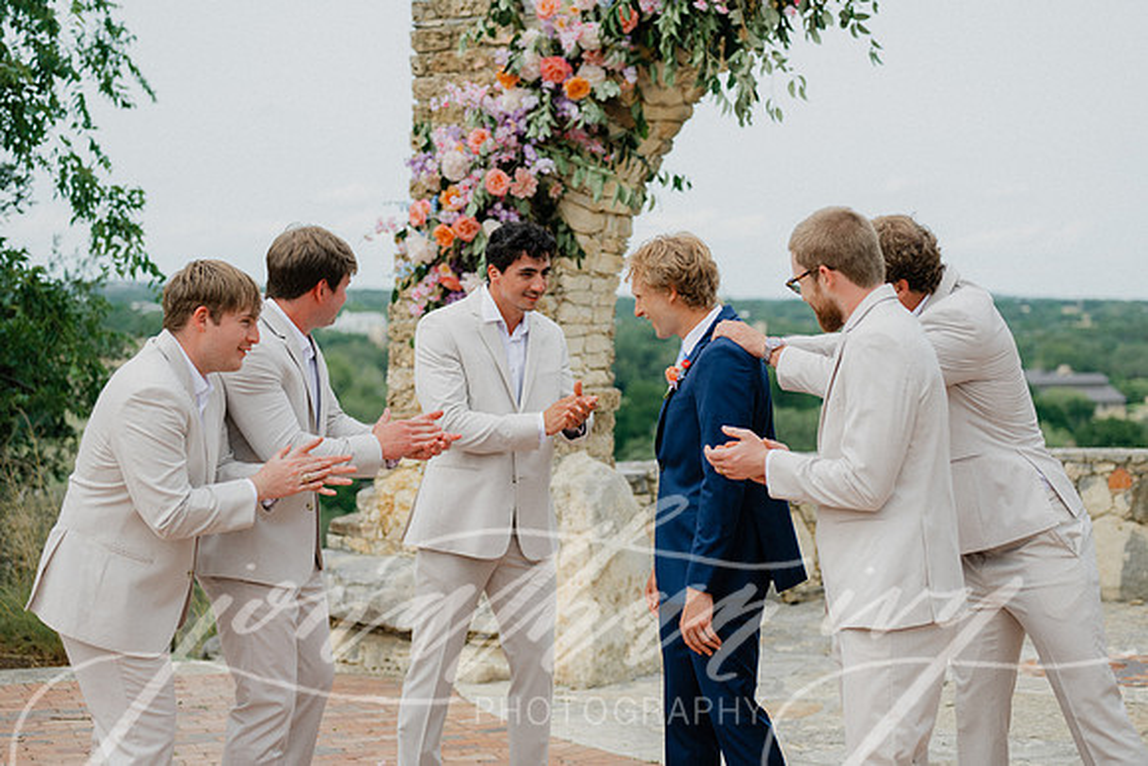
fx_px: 1838
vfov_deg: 23.5
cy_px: 325
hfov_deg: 34.7
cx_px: 598
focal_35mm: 58
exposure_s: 1/4000
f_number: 2.5
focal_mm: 50
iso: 160
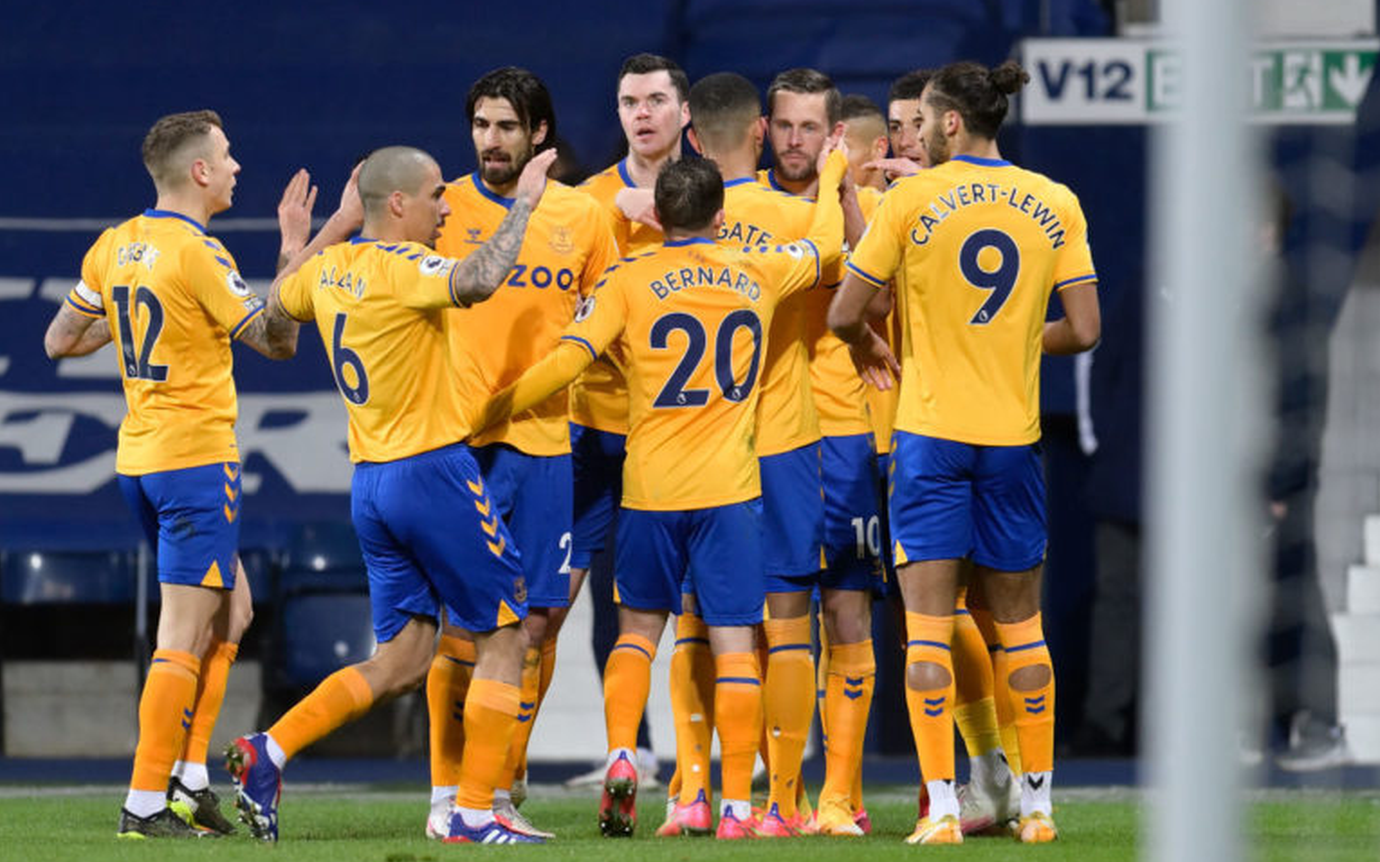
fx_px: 15381
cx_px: 691
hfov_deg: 5.1
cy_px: 438
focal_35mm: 409
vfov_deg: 3.2
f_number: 2.8
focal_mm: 400
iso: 2500
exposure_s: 1/2500
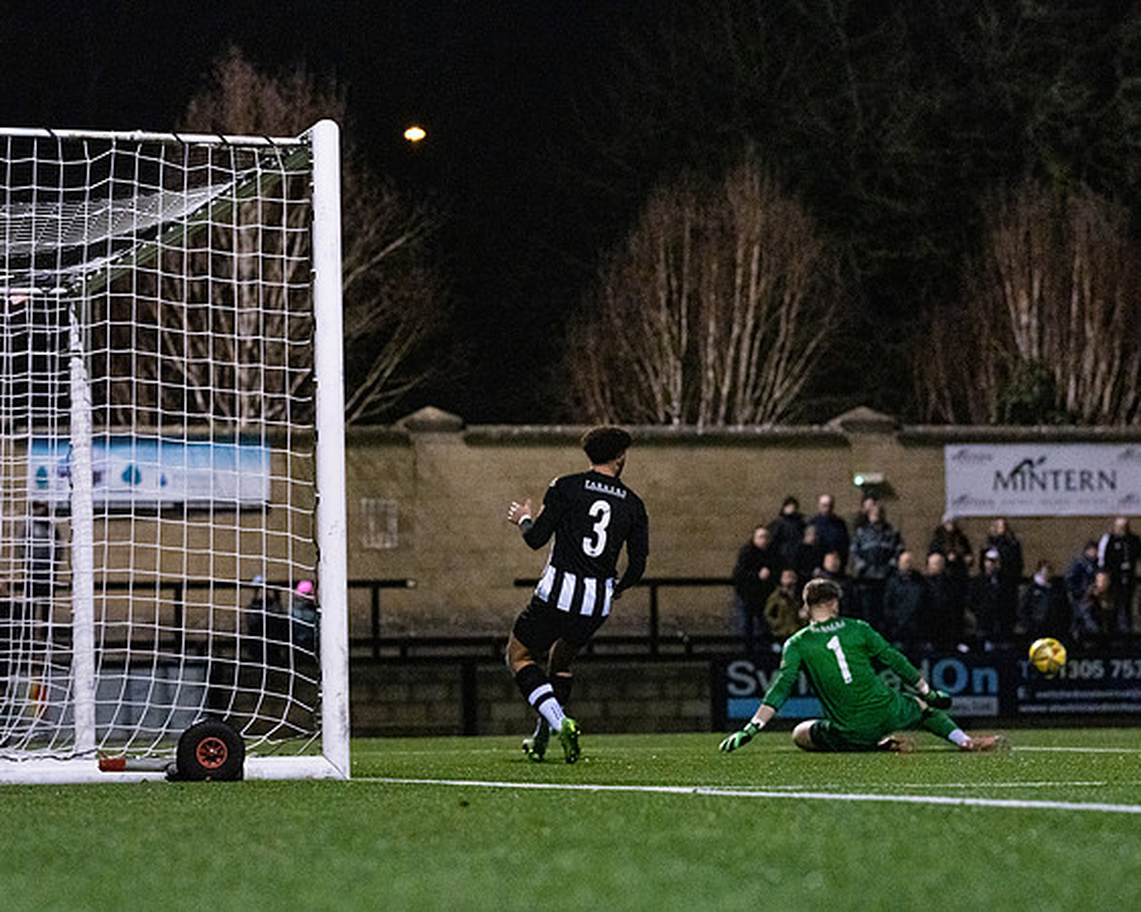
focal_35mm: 171
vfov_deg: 9.0
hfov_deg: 11.3
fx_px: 5784
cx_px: 517
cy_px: 436
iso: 12800
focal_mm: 135
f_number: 4
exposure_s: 1/1000
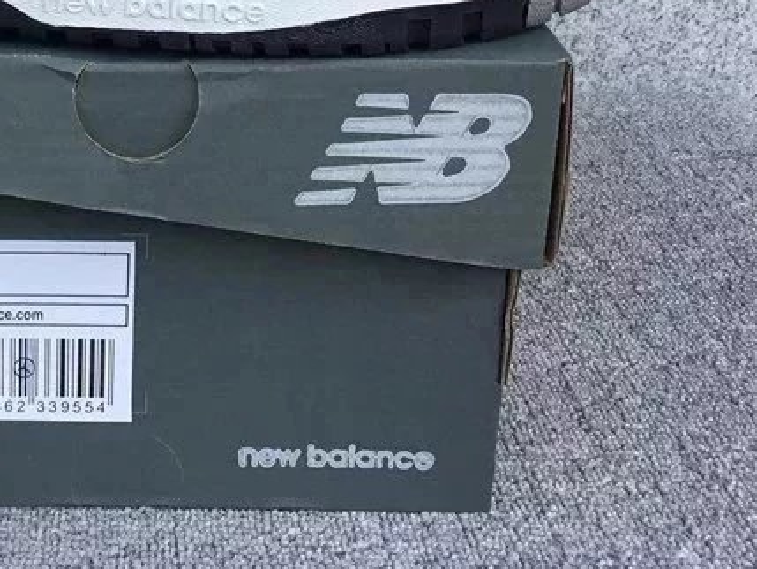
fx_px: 1422
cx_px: 131
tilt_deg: -17.5
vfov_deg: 21.7
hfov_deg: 29.0
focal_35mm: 65
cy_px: -10
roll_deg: -0.6
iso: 25
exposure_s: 1/286
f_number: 2.4
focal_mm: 3.3
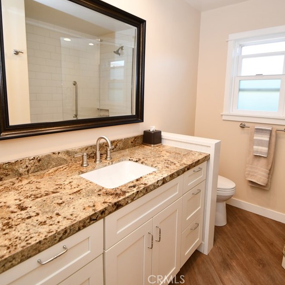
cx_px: 151
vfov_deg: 72.0
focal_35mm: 21
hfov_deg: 72.1
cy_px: 129
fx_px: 196
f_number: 4
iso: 280
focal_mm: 10
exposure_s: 1/60
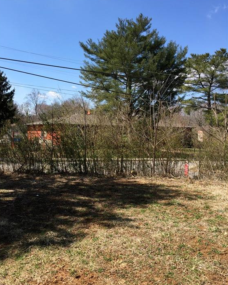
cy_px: 150
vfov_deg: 57.1
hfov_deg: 47.1
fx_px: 261
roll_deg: -2.1
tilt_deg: -4.6
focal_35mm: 31
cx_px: 111
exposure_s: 1/1163
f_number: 2.2
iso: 32
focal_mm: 4.15
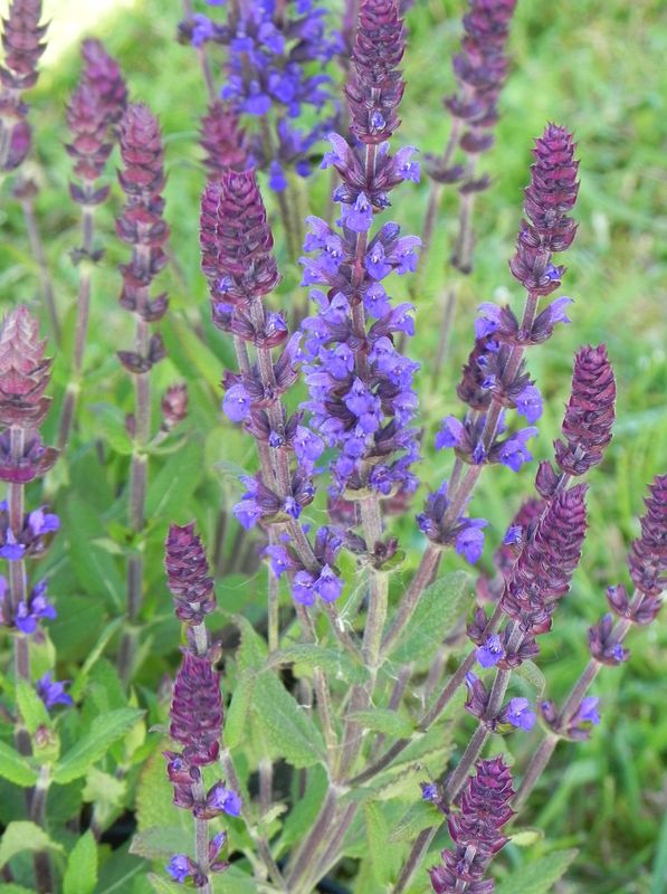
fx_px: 3325
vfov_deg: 15.3
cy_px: 447
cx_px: 334
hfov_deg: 11.5
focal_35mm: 129
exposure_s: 1/100
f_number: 5
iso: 160
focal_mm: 23
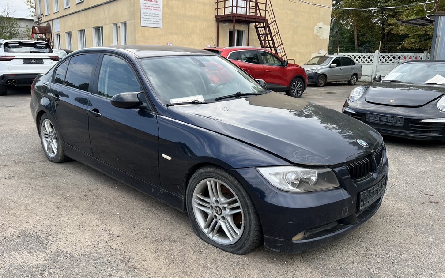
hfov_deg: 66.5
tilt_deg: -12.4
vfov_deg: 44.5
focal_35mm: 28
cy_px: 139
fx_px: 340
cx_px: 220
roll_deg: -0.3
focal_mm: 5.7
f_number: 1.5
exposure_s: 1/982
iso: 50
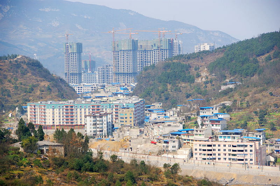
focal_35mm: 112
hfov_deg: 18.2
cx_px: 140
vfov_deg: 12.2
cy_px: 93
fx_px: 874
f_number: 5.6
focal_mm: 75
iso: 200
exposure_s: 1/1250
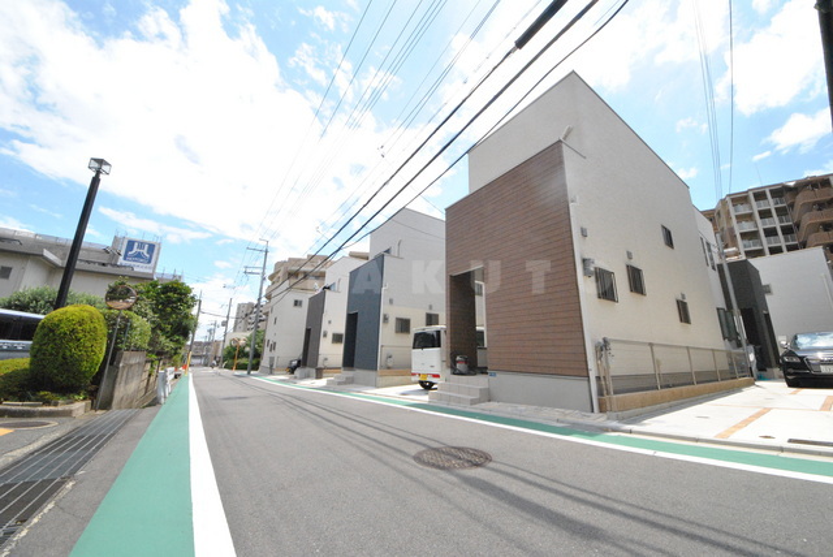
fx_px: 278
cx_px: 416
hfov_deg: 112.6
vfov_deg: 90.1
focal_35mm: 12
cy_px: 278
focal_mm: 8
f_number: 14
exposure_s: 1/800
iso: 1600
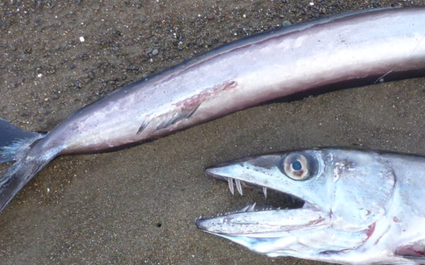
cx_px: 267
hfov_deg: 39.3
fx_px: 590
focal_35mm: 51
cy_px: 214
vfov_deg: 24.9
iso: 400
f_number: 3.3
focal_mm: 4.9
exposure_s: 1/320
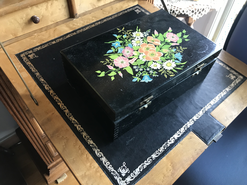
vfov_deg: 49.7
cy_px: 92
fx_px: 200
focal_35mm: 28
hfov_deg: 63.4
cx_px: 124
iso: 40
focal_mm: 3.99
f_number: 1.8
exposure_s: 1/20
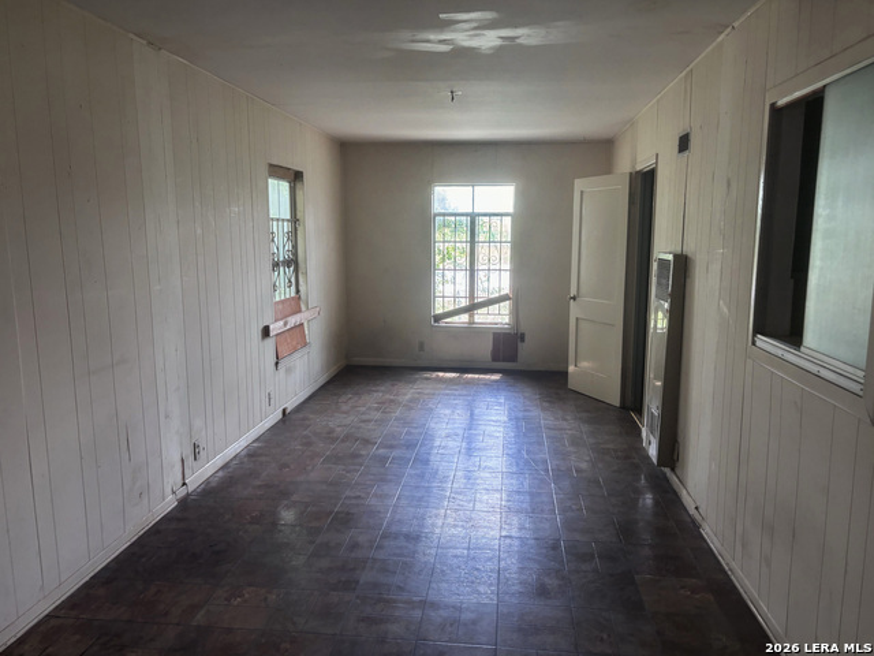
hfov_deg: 67.3
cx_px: 437
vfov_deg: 53.1
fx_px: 656
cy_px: 328
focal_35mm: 26
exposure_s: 1/98
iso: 125
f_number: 1.6
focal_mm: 5.96
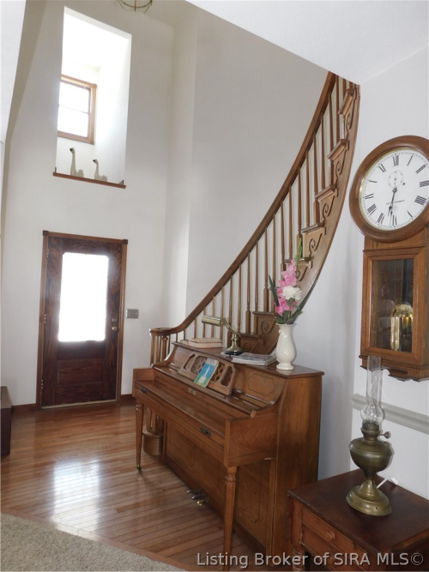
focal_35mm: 23
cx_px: 214
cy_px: 286
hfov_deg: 58.9
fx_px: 380
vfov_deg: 73.9
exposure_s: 1/30
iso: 125
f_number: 3
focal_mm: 4
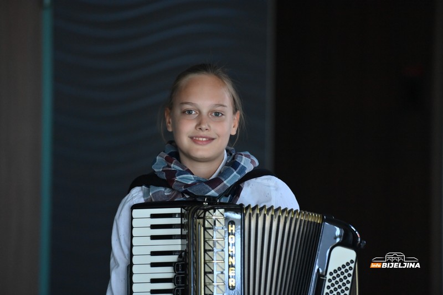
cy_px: 148
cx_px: 222
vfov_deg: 6.9
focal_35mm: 200
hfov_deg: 10.3
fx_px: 2460
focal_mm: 200
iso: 3200
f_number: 2.8
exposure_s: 1/400
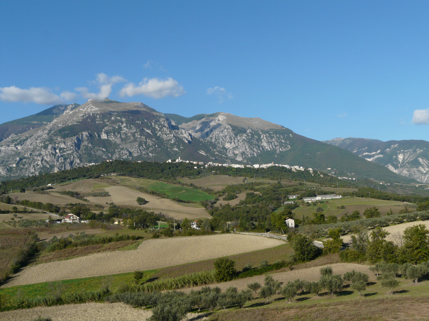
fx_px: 483
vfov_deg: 36.8
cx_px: 214
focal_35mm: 39
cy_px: 160
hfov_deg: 47.9
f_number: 5.6
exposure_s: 1/400
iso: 100
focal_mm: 6.4
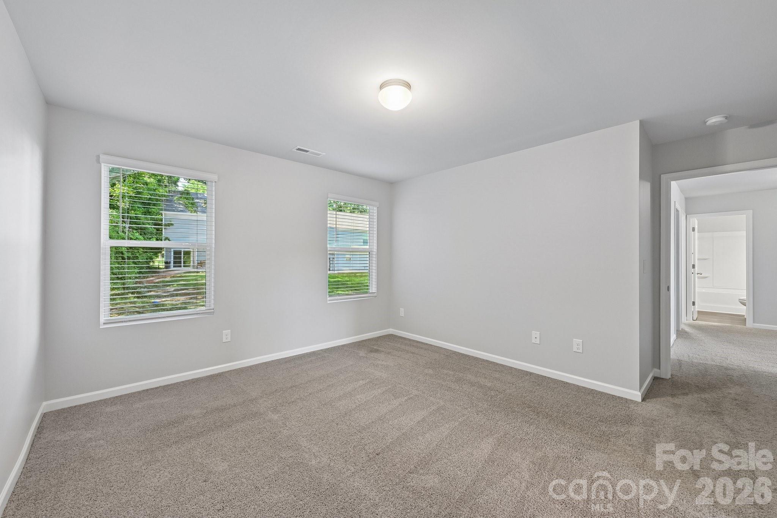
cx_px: 388
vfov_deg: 81.2
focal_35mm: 14
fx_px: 302
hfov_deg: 104.3
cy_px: 259
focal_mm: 14
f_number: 8
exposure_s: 1/10
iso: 400
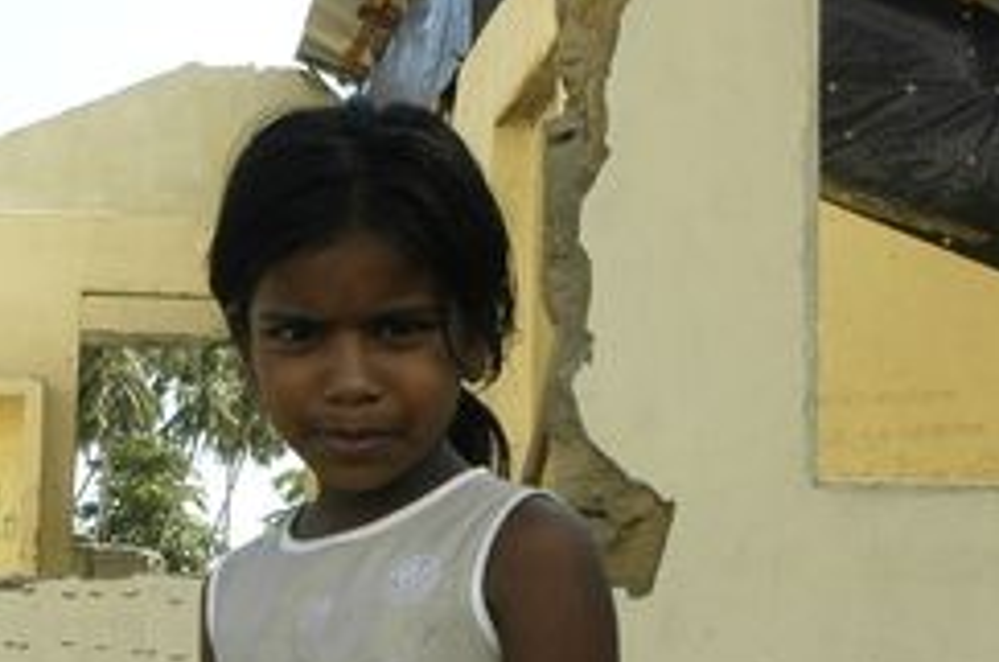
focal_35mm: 79
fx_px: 2188
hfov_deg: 25.7
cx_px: 391
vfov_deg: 17.2
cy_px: 376
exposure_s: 1/320
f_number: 9
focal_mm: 20
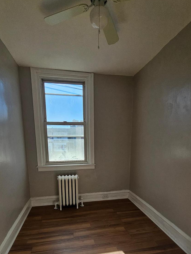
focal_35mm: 18
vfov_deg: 85.2
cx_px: 98
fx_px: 132
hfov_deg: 71.6
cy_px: 166
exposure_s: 1/1000
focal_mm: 2.2
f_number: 2.2
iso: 80
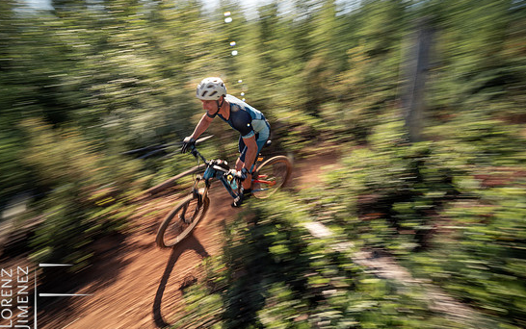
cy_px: 159
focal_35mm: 18
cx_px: 265
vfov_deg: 65.1
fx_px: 258
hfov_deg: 91.1
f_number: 14
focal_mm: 8
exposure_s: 1/30
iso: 100
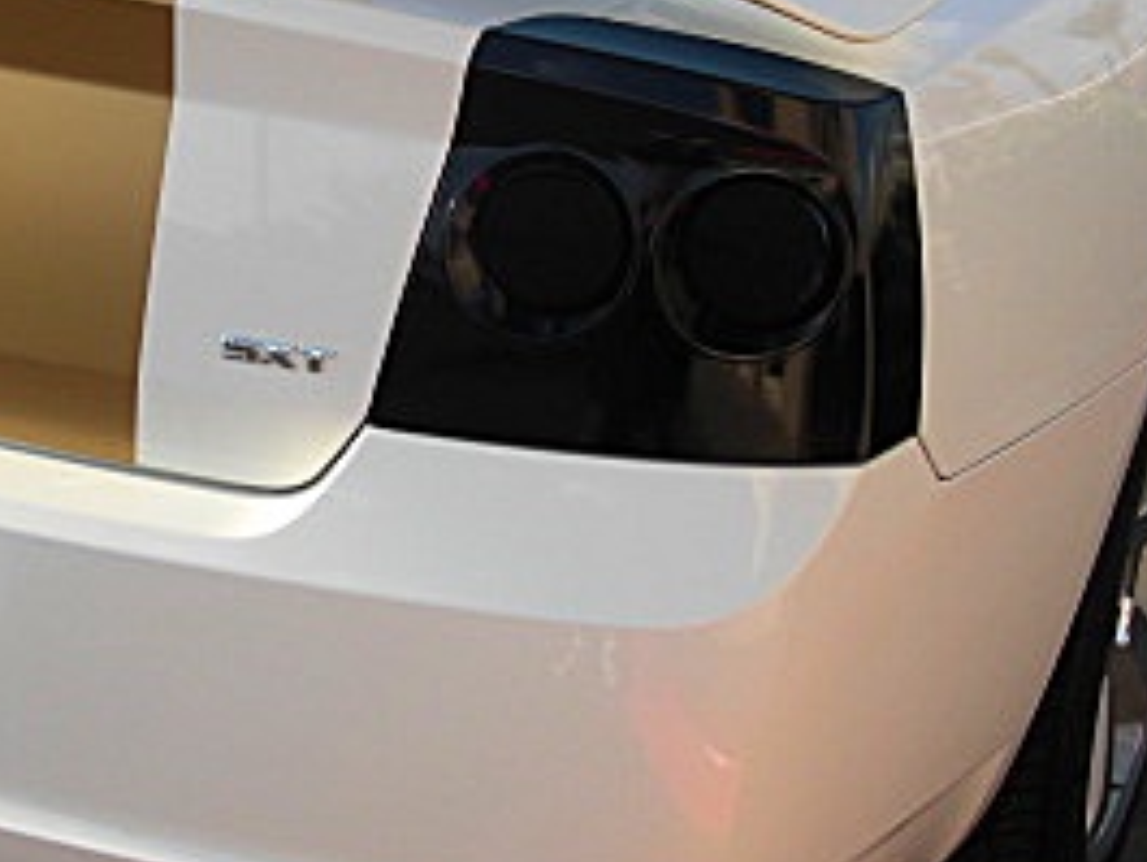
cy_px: 225
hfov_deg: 22.3
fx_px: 2884
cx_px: 303
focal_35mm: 87
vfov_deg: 16.9
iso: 50
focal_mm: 6.3
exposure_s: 1/400
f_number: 2.8
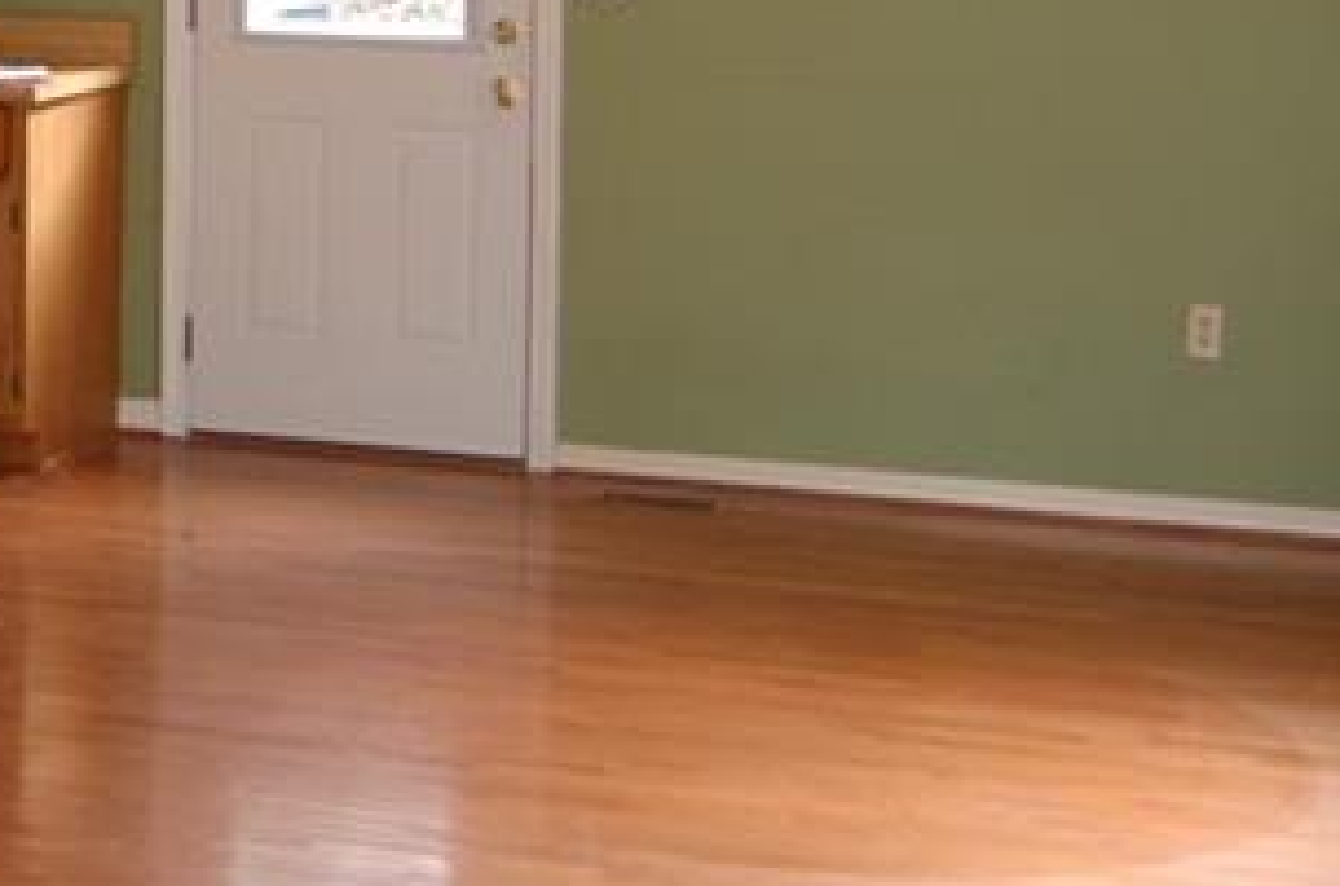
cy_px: -35
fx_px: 3378
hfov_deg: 20.9
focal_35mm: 91
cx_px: -278
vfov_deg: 14.7
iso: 400
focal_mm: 18
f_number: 3.5
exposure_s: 1/60
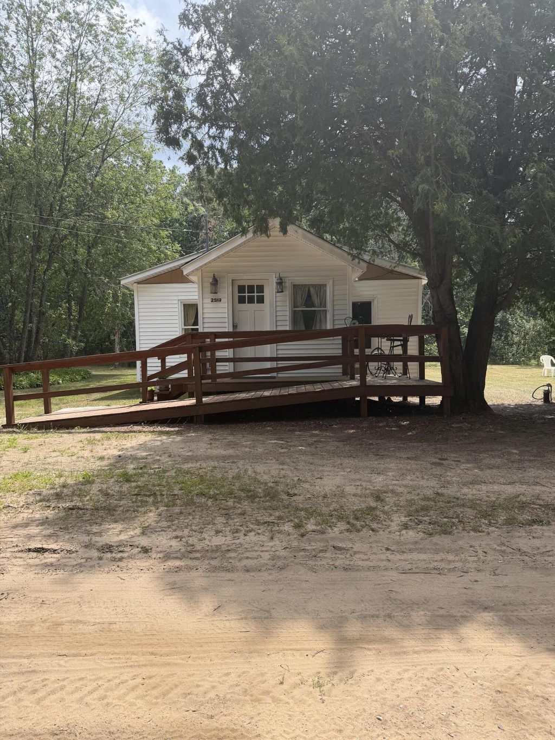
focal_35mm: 24
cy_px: 370
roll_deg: +0.6
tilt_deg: -2.7
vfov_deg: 71.6
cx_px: 278
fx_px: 513
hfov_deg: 56.8
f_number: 1.78
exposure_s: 1/2370
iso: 100
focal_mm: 6.76
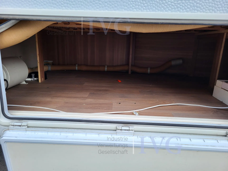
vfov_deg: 53.1
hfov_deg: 67.3
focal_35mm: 26
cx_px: 114
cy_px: 86
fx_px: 171
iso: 40
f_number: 1.8
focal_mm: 5.4
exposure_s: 1/461
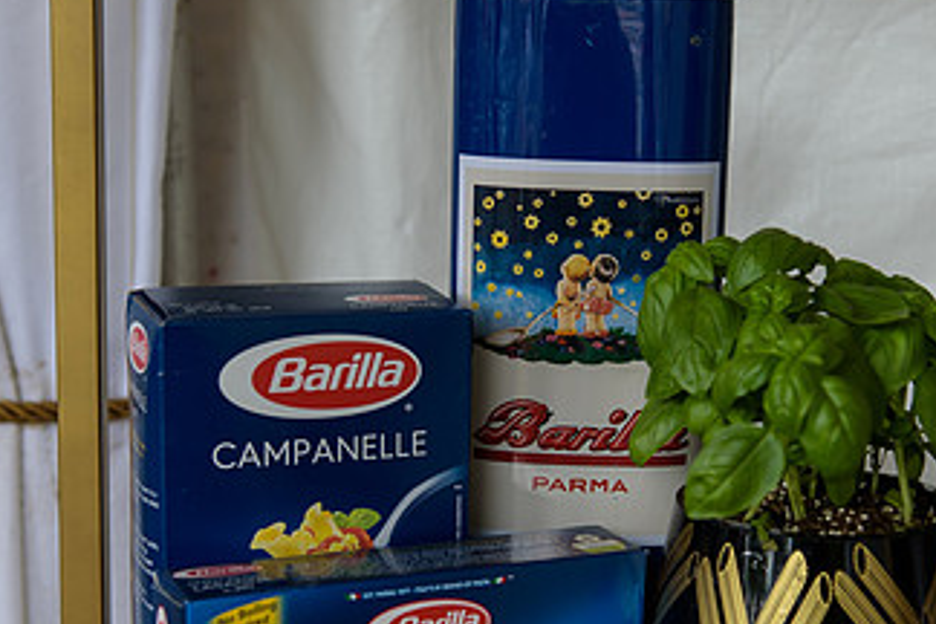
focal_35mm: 86
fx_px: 2236
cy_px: 377
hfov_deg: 23.6
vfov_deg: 15.9
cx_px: 581
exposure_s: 1/160
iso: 200
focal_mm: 48
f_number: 3.2
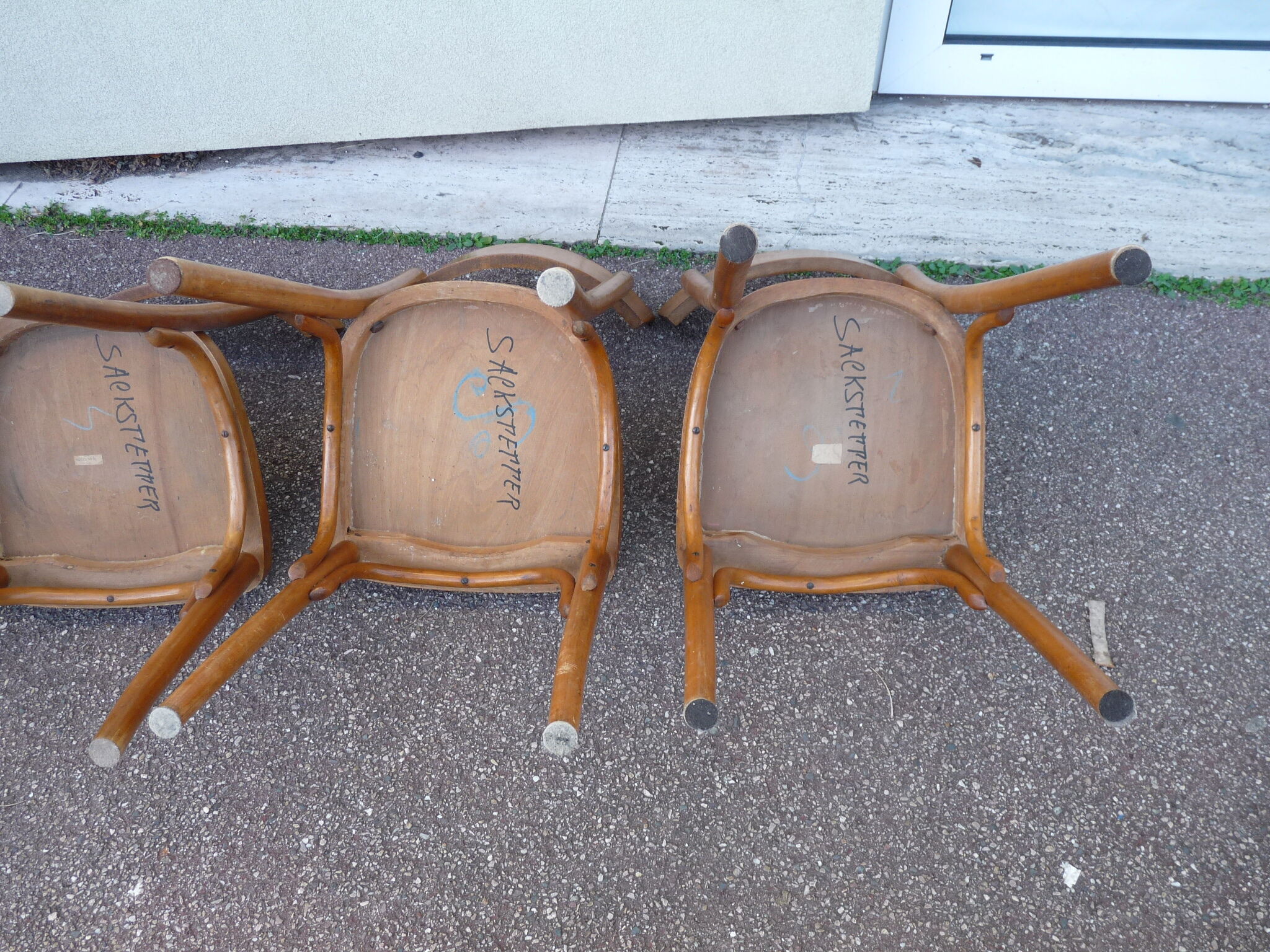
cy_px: 476
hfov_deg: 65.3
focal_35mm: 27
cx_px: 635
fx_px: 991
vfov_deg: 51.4
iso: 100
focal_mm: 4.8
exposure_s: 1/80
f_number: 2.8
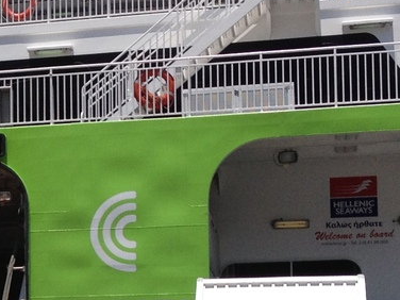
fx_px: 1722
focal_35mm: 149
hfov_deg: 12.7
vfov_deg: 9.9
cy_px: 293
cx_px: -178
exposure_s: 1/2907
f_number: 2.4
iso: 50
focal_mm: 4.28
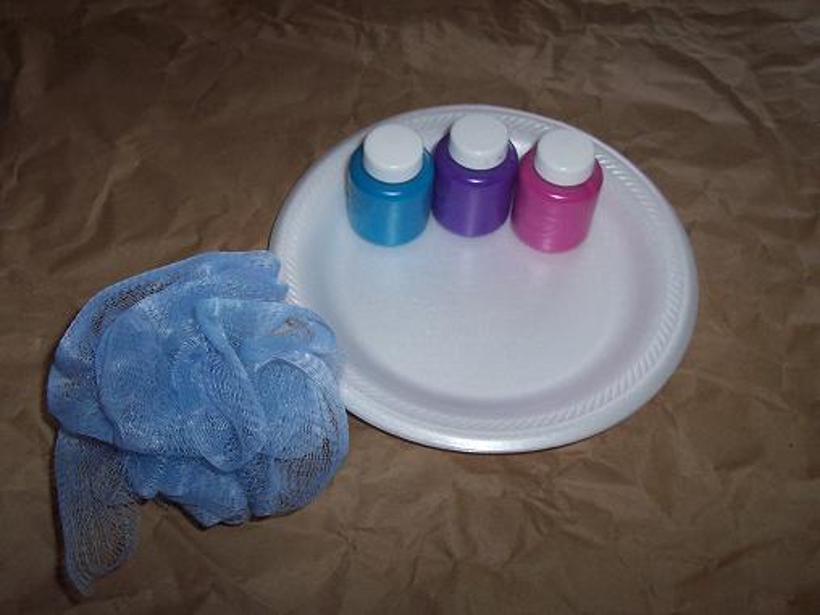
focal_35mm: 37
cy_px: 308
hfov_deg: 50.1
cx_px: 410
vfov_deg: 38.7
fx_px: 876
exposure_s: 1/60
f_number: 2.8
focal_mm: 5.6
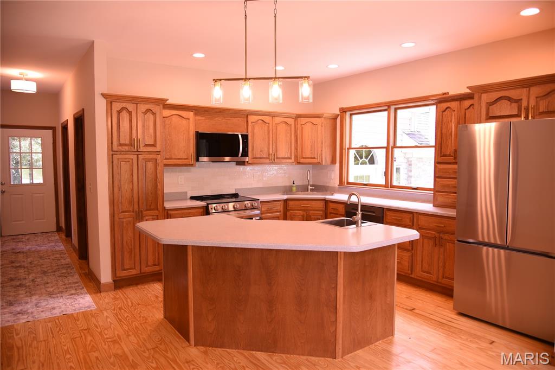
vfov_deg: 53.1
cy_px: 185
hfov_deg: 73.8
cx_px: 278
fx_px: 370
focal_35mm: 24
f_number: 4
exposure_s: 1/20
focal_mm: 24
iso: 125
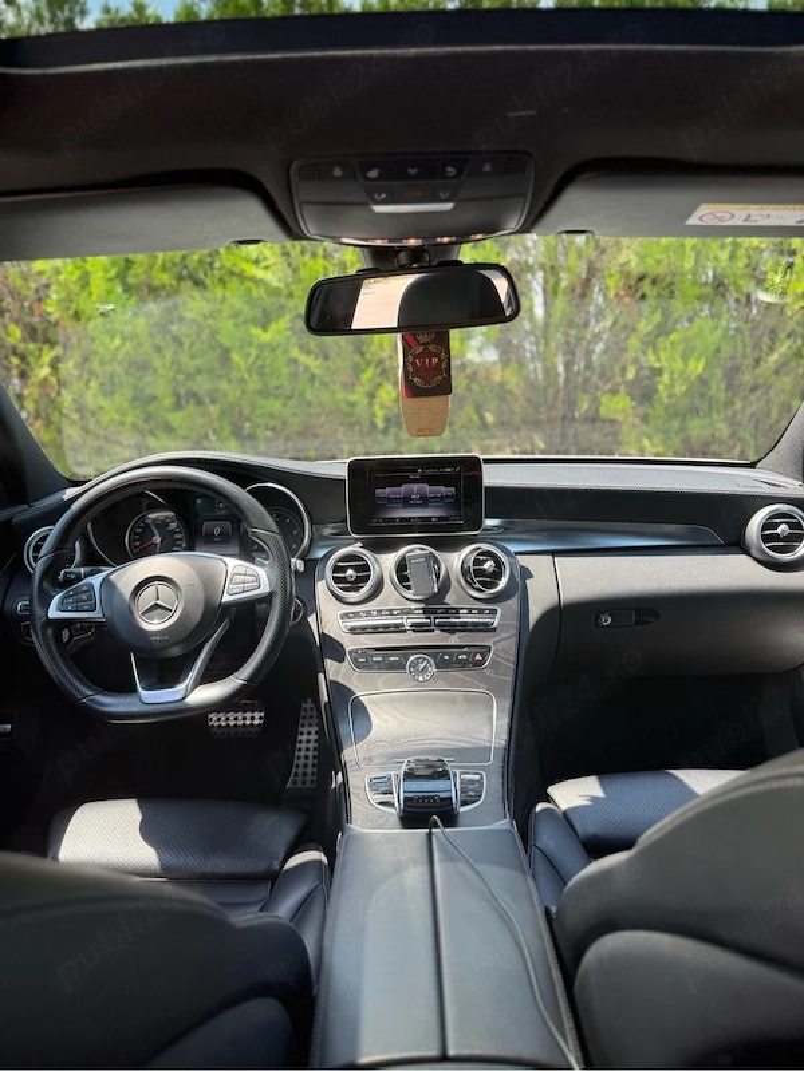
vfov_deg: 71.6
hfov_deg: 56.8
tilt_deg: -8.9
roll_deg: +1.6
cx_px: 402
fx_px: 743
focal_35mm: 24
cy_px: 536
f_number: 1.78
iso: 80
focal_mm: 6.76
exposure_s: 1/395
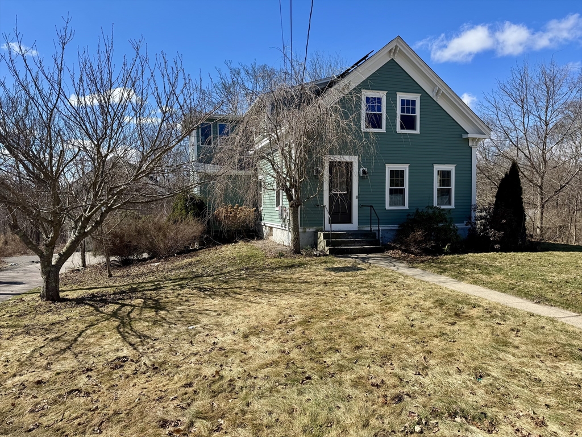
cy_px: 218
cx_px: 291
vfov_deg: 56.8
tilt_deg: -1.9
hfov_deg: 71.6
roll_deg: +0.0
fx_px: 404
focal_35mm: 24
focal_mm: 6.76
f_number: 1.78
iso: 80
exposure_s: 1/3802
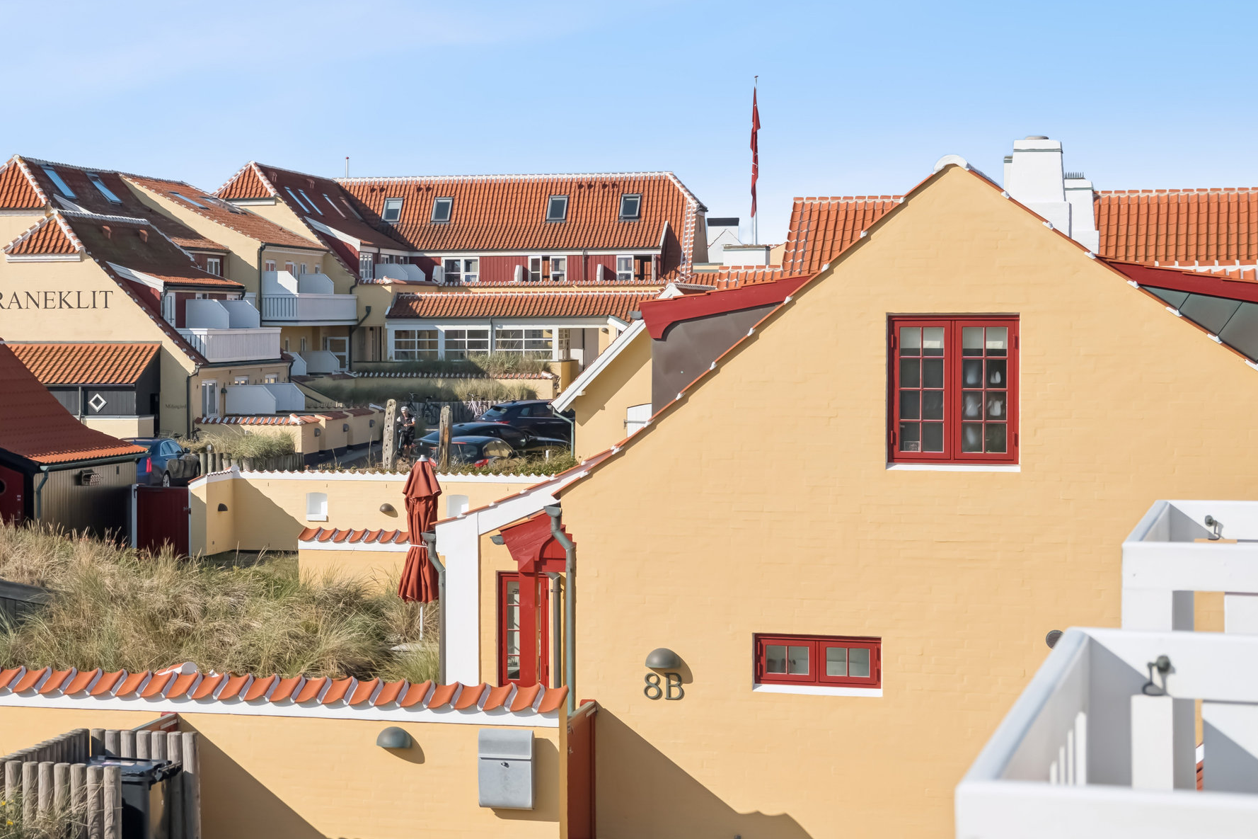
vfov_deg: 16.8
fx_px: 2830
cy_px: 346
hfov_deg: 24.6
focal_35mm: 81
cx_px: 219
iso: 250
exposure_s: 1/3200
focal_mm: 48
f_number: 5
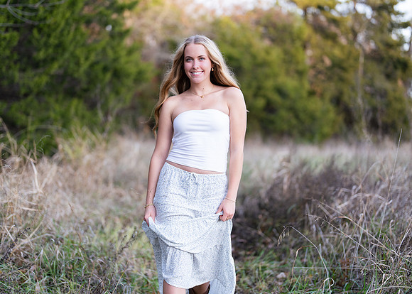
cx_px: 206
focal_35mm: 52
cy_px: 147
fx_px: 613
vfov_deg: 27.0
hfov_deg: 37.2
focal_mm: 50
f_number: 1.2
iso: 200
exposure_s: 1/1000
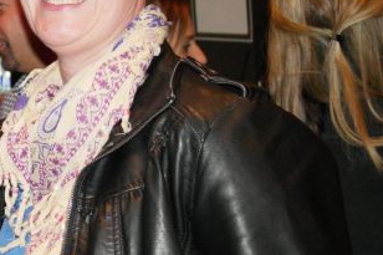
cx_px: -47
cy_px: -6
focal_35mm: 91
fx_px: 968
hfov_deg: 21.2
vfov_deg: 14.7
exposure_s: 1/50
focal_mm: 26
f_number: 4
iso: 1600
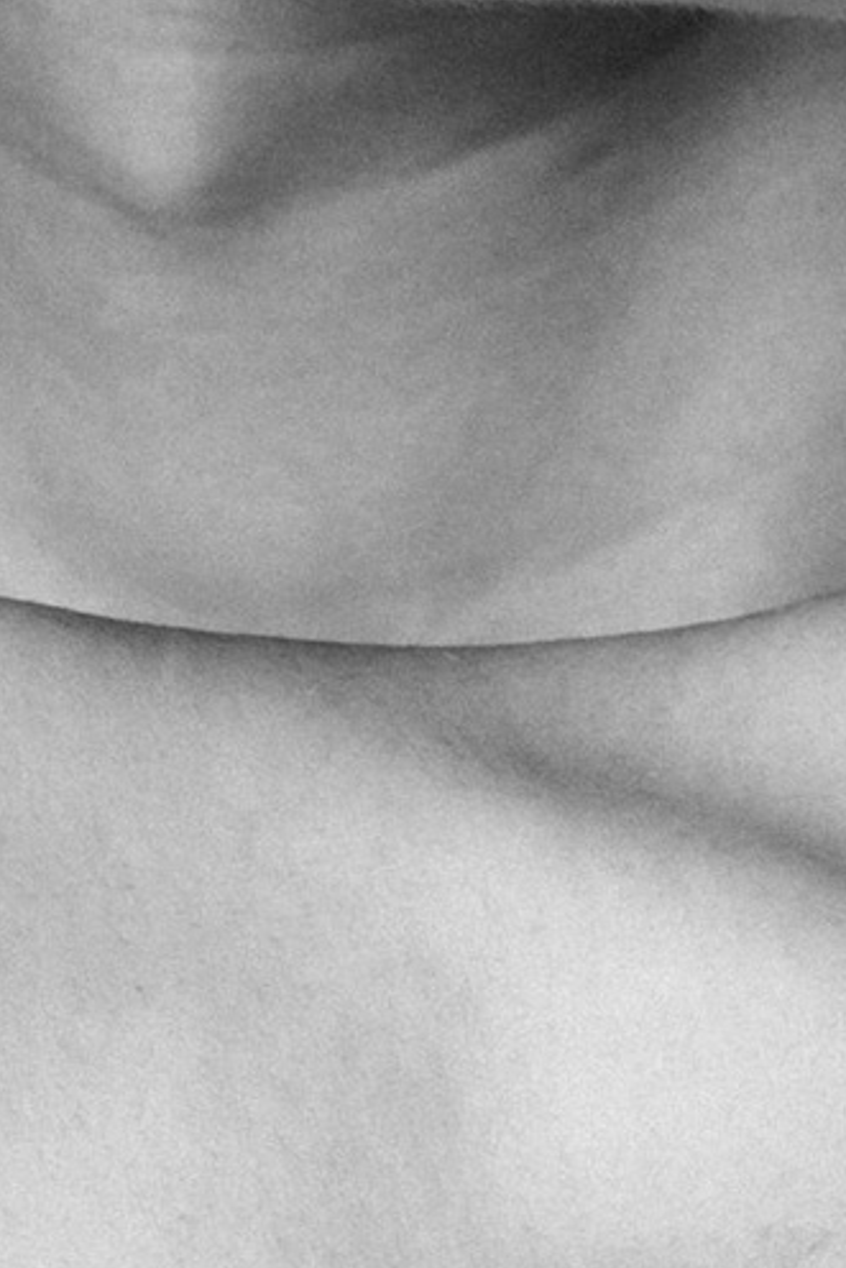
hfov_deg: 2.0
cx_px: 790
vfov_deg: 3.1
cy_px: -238
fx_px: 23705
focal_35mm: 673
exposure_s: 1/200
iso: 100
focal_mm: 58
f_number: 6.3
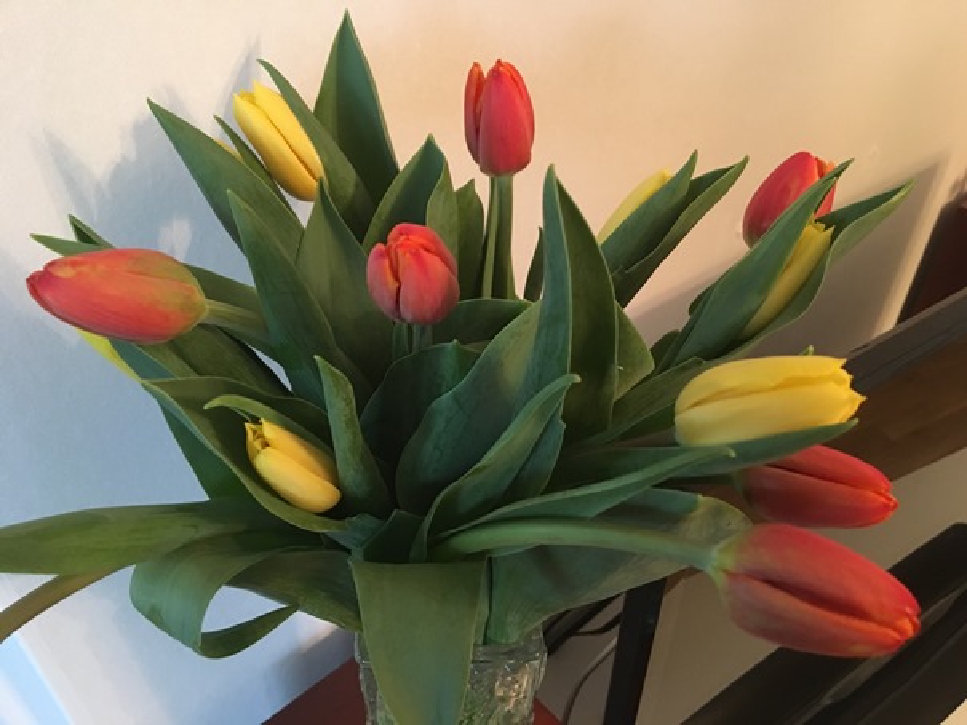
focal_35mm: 29
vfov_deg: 48.2
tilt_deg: -41.1
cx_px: 484
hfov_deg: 61.6
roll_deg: -1.3
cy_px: 362
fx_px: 810
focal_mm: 4.15
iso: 400
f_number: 2.2
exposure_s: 1/17
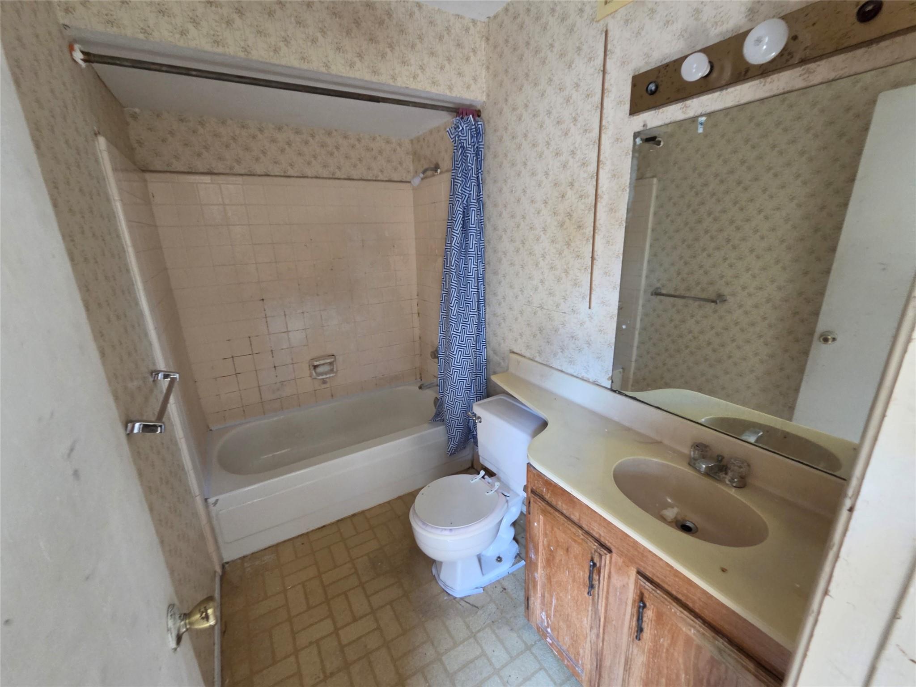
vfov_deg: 89.9
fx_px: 344
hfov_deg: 106.2
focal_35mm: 13
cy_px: 344
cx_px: 458
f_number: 2.2
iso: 640
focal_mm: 2.2
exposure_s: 1/60
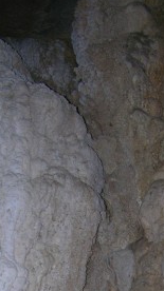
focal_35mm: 106
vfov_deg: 18.5
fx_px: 820
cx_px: 144
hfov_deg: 11.4
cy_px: 402
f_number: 2.8
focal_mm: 8.9
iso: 100
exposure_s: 1/60.1
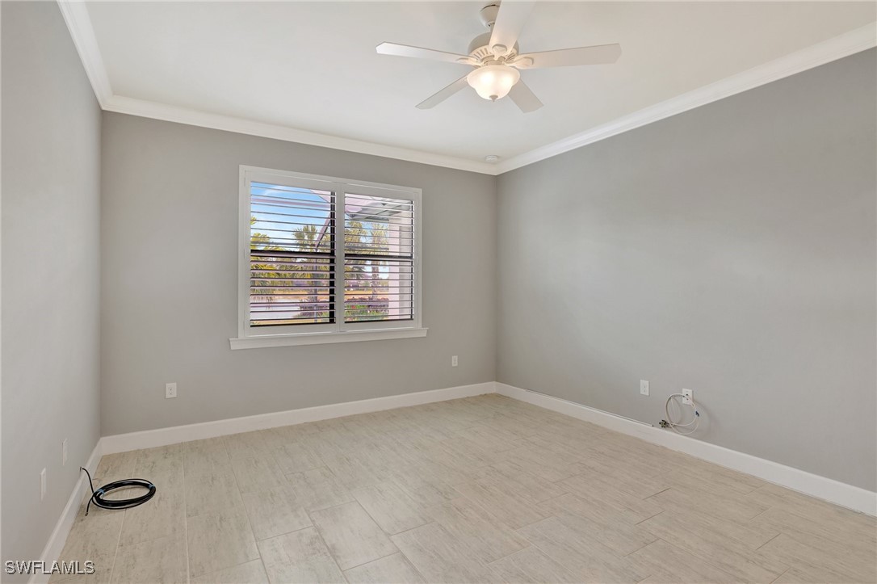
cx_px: 438
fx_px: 414
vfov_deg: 70.4
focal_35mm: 17
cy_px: 292
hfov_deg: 93.3
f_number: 8
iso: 500
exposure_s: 1/15
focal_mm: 17
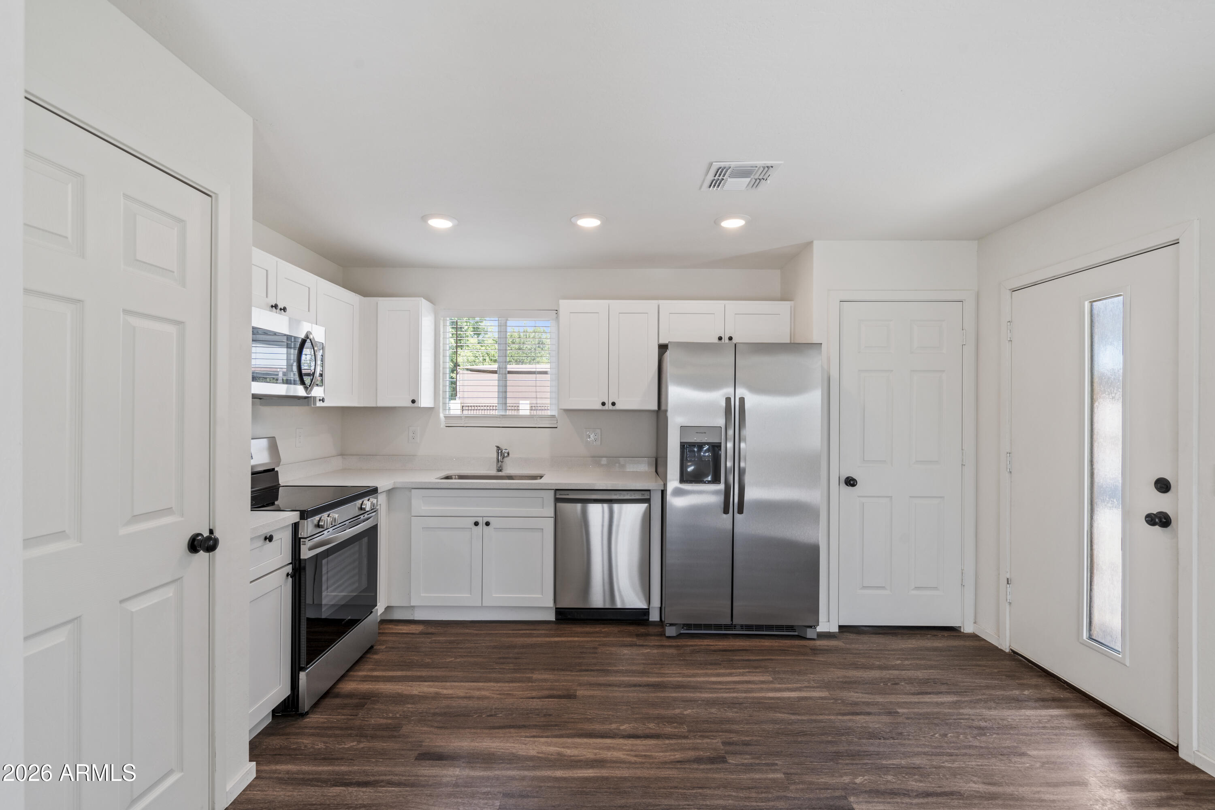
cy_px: 405
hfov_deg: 96.7
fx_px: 540
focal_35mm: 16
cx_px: 608
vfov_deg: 73.7
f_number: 9
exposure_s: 1/20
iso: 250
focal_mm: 16
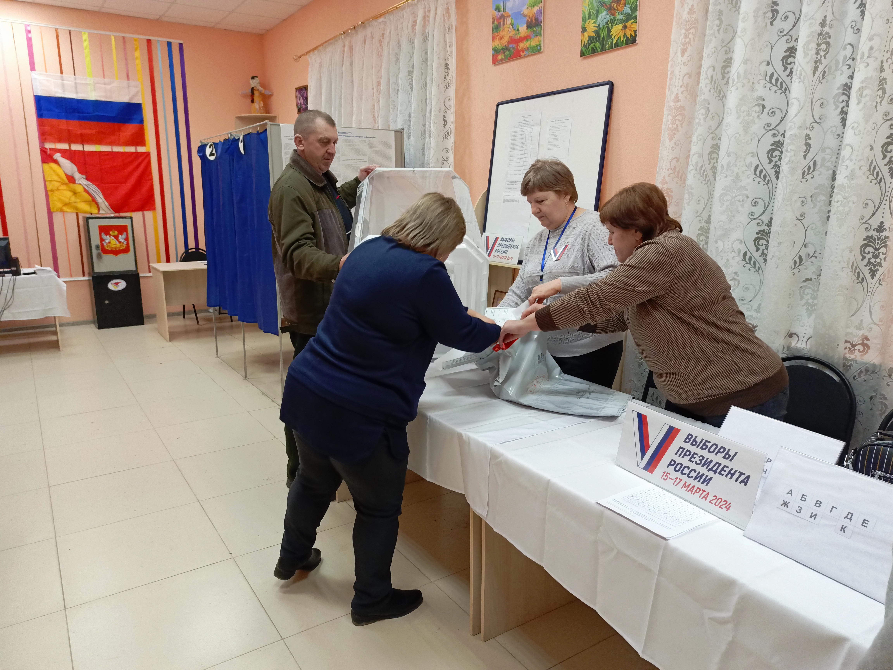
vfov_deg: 54.9
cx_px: 446
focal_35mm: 25
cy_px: 335
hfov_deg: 69.4
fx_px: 645
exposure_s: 1/99.9
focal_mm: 5.25
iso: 364
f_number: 1.7
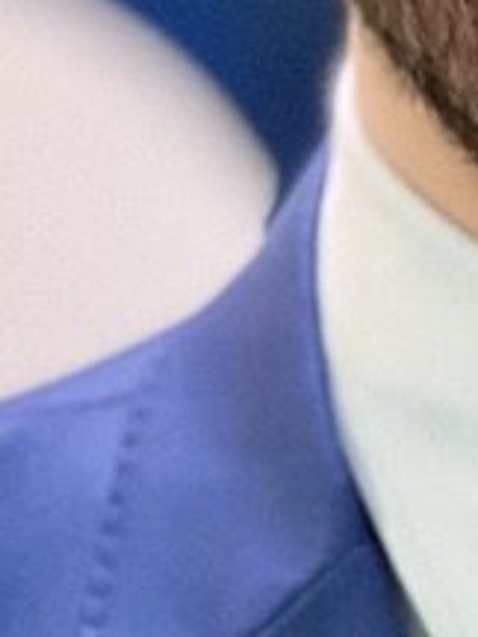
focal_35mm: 571
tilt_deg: -5.4
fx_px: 10513
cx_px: 708
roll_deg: +1.1
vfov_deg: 3.5
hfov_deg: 2.6
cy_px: 260
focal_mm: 9
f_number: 2.8
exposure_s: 1/20
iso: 400
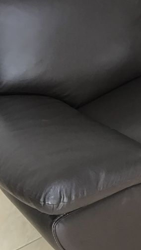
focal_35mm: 67
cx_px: 185
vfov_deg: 31.3
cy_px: 99
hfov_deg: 16.9
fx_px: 445
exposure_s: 1/33
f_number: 2.4
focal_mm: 3.3
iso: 100
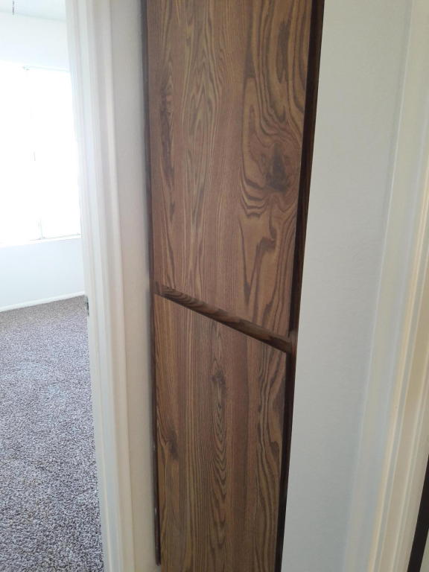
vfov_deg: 63.4
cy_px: 286
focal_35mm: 28
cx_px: 214
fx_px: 463
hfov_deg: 49.7
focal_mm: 3.7
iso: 80
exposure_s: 1/30
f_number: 1.9
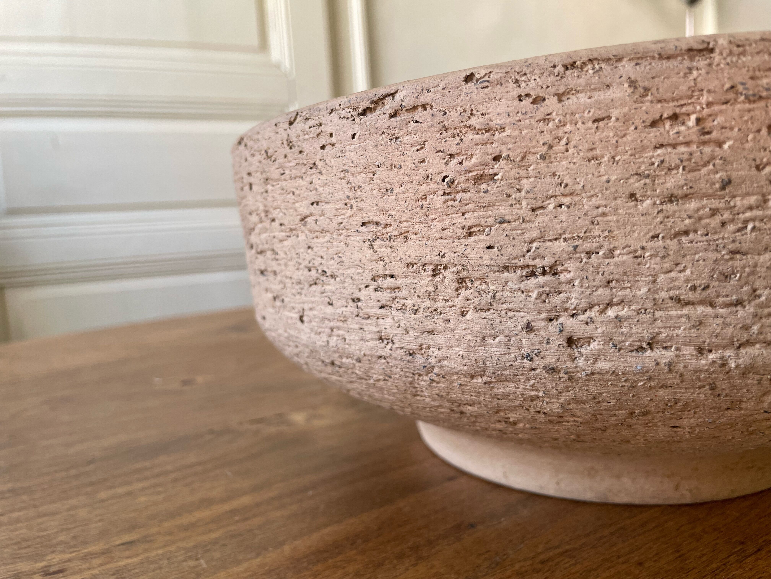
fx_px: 579
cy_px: 290
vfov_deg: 53.1
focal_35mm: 26
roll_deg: +3.7
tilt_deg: -7.2
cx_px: 386
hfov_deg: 67.3
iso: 100
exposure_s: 1/121
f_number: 1.6
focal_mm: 4.2
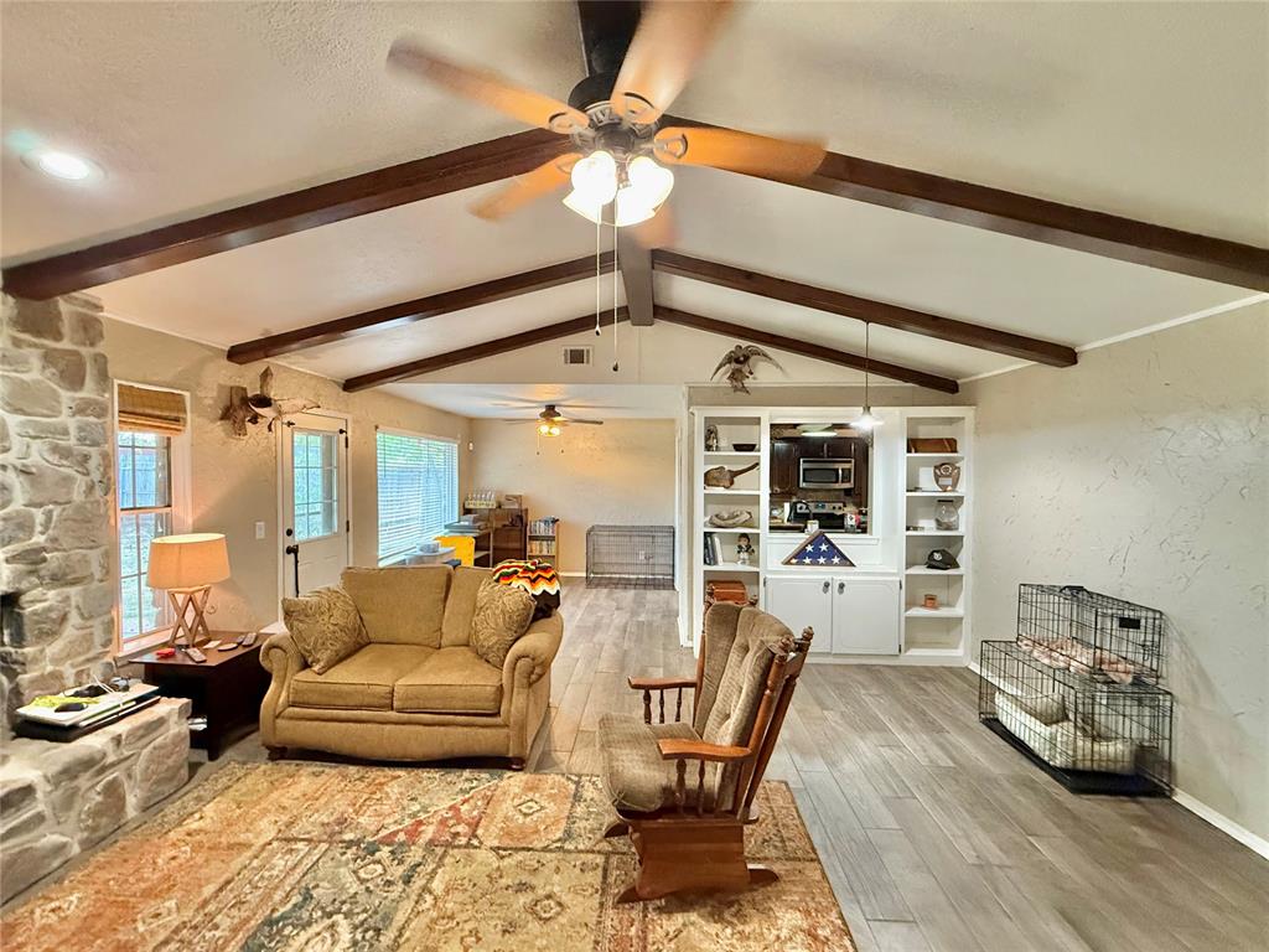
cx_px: 634
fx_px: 513
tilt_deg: +0.4
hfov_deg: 102.1
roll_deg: -0.1
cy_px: 476
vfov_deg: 85.7
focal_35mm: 14
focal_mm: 2.22
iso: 640
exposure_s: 1/60
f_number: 2.2
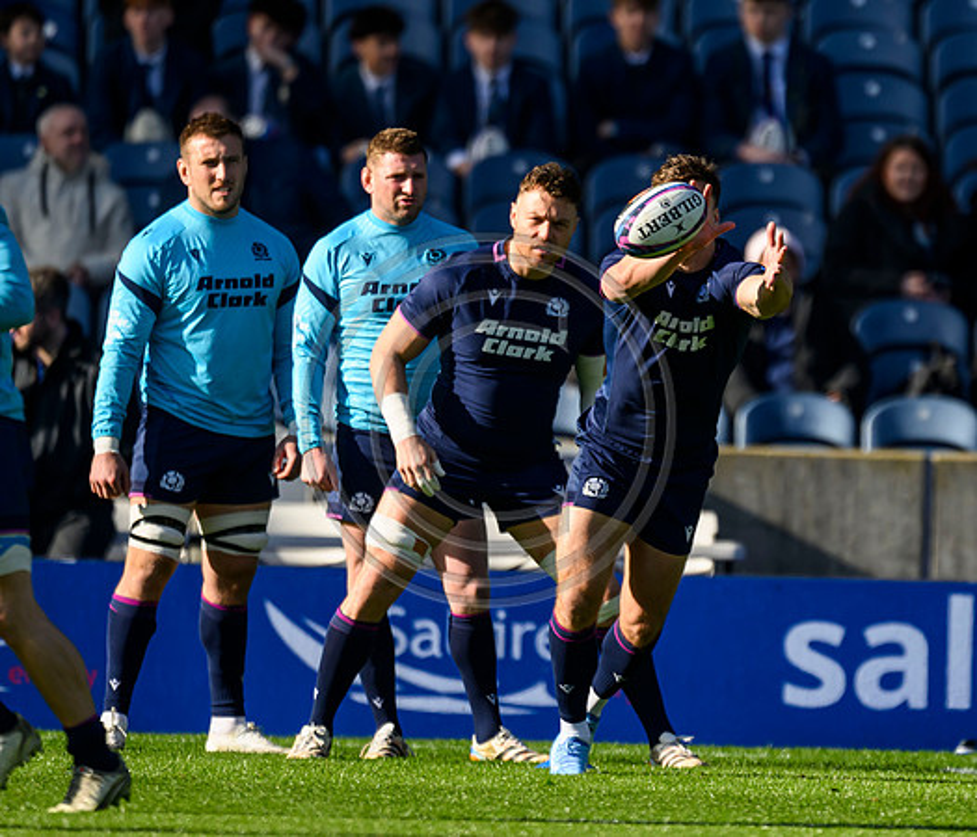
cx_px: 628
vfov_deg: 1.8
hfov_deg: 2.1
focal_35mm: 898
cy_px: 265
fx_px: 26694
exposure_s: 1/3200
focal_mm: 560
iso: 500
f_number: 4
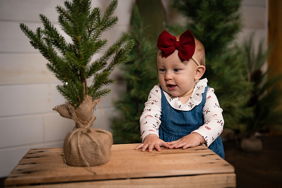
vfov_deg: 28.1
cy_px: 94
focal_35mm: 48
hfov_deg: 41.1
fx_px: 376
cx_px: 141
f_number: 2.8
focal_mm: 48
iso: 200
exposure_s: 1/250
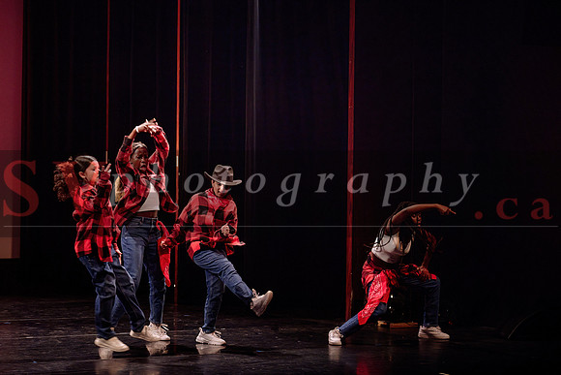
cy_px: 188
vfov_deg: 12.7
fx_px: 1679
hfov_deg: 18.9
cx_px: 210
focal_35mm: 108
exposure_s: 1/200
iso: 1600
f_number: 2.8
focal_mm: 86
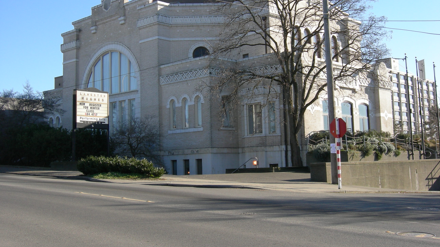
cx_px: 220
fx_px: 560
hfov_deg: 42.9
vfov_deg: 24.8
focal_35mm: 48
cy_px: 89
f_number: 5.1
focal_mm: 9.1
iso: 64
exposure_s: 1/193
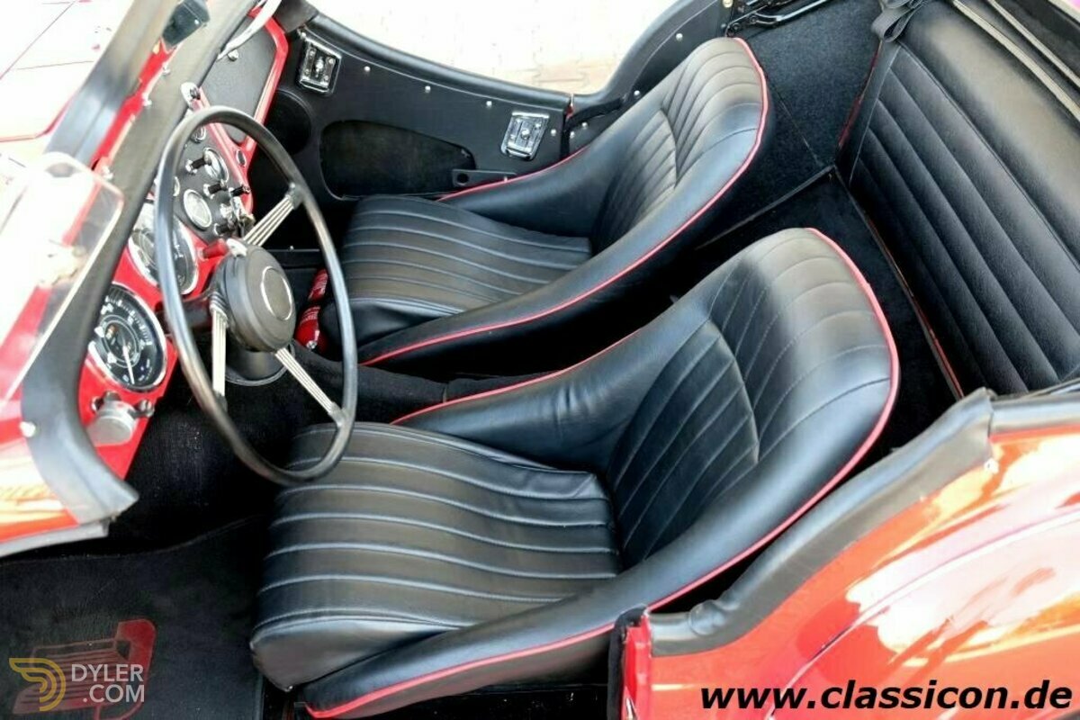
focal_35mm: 32
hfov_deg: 58.7
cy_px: 360
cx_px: 540
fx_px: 960
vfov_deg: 41.1
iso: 250
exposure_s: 1/60
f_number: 3.2
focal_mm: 21.4
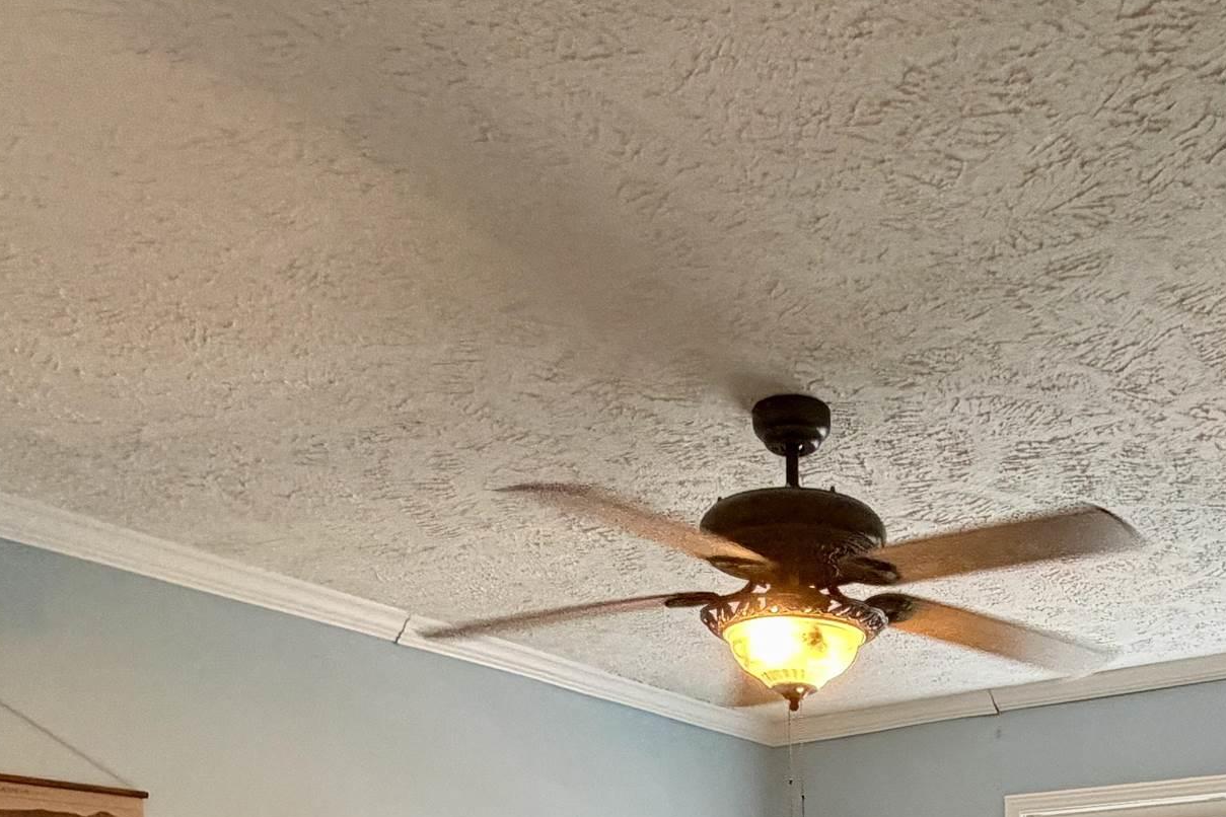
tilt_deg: -6.3
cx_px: 913
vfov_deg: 28.1
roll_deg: +1.3
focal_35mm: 37
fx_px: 1260
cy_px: 1123
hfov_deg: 49.9
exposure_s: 1/60
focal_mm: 2.22
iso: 400
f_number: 2.2
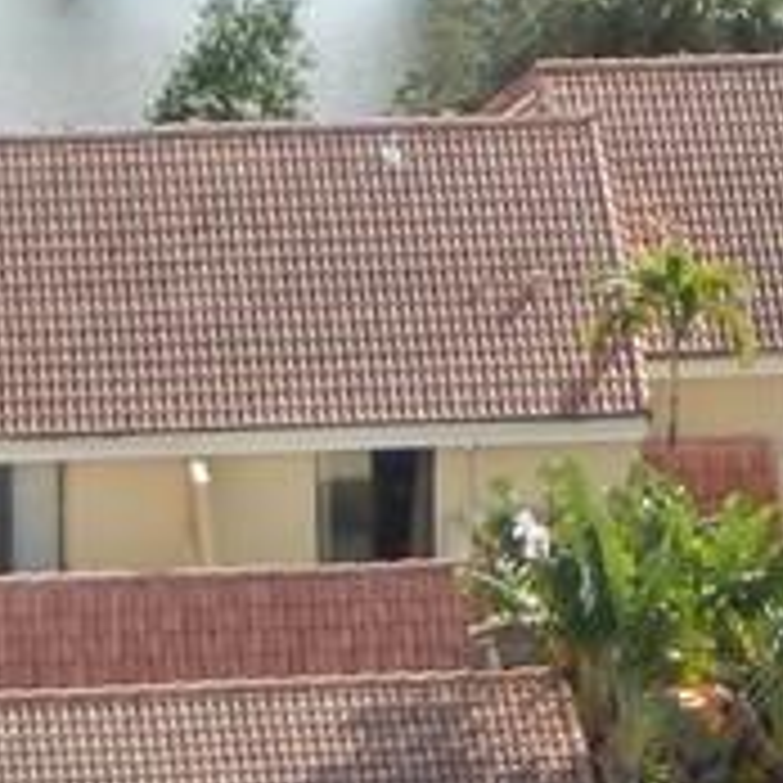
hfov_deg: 3.9
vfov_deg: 3.9
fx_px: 11337
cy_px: -630
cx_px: 1220
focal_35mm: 443
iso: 125
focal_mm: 15.2
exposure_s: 1/400
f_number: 5.1
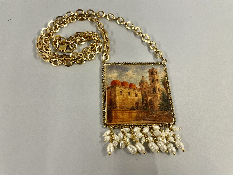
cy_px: 88
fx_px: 175
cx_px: 116
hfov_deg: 67.3
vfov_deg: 53.1
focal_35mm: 26
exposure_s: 1/50
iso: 100
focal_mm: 4.2
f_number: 1.6
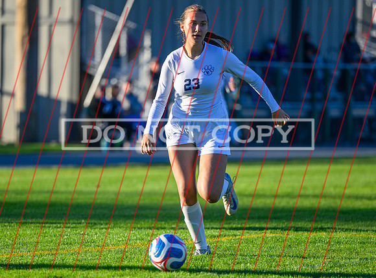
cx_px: 188
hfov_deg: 6.9
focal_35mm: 287
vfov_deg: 5.1
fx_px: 3096
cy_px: 171
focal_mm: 200
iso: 180
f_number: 2.8
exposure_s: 1/1600
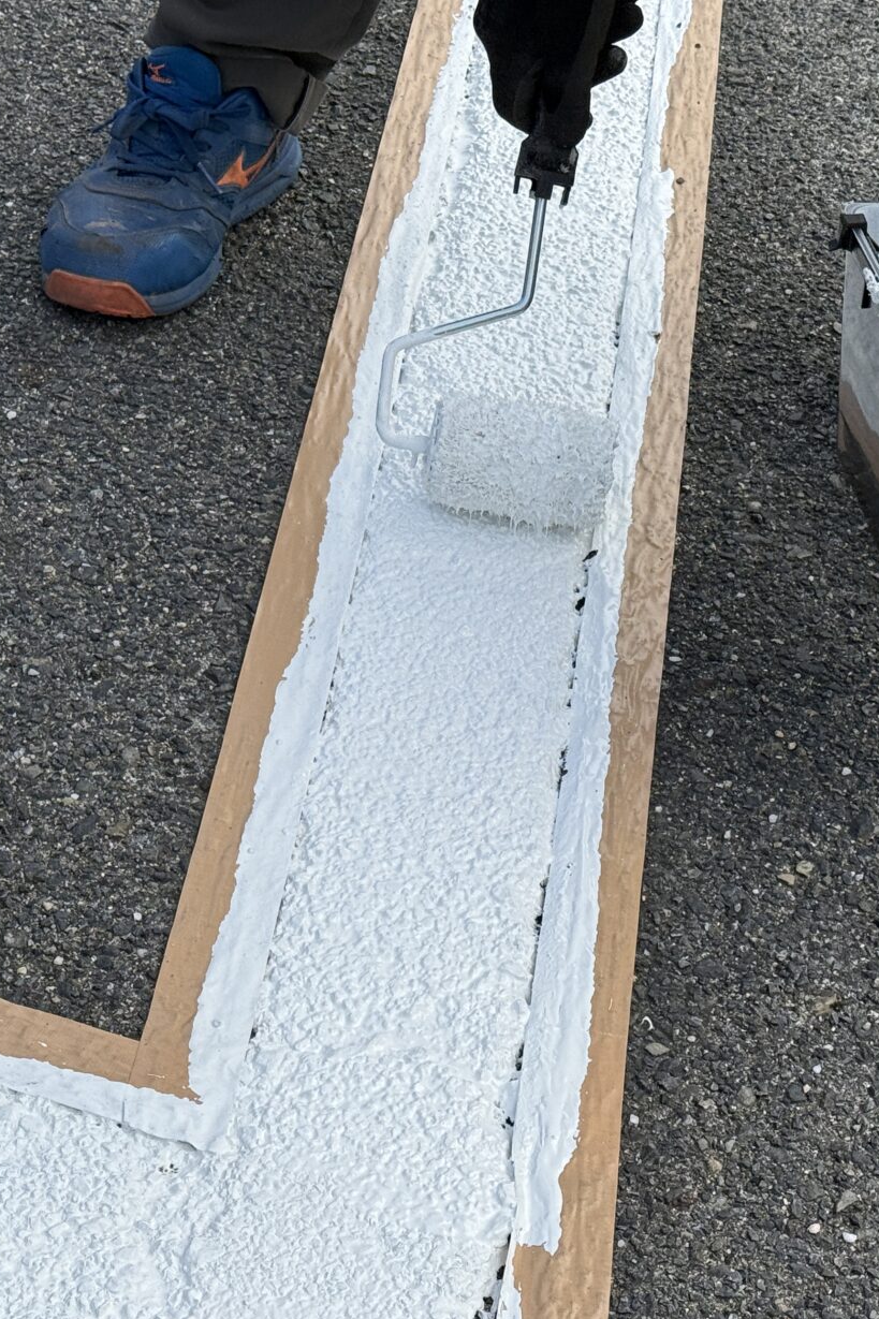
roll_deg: -9.1
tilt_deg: -39.0
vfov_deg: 26.0
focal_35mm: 78
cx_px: 515
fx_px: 2857
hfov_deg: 17.5
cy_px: 704
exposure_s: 1/3704
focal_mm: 6.76
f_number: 1.78
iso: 80
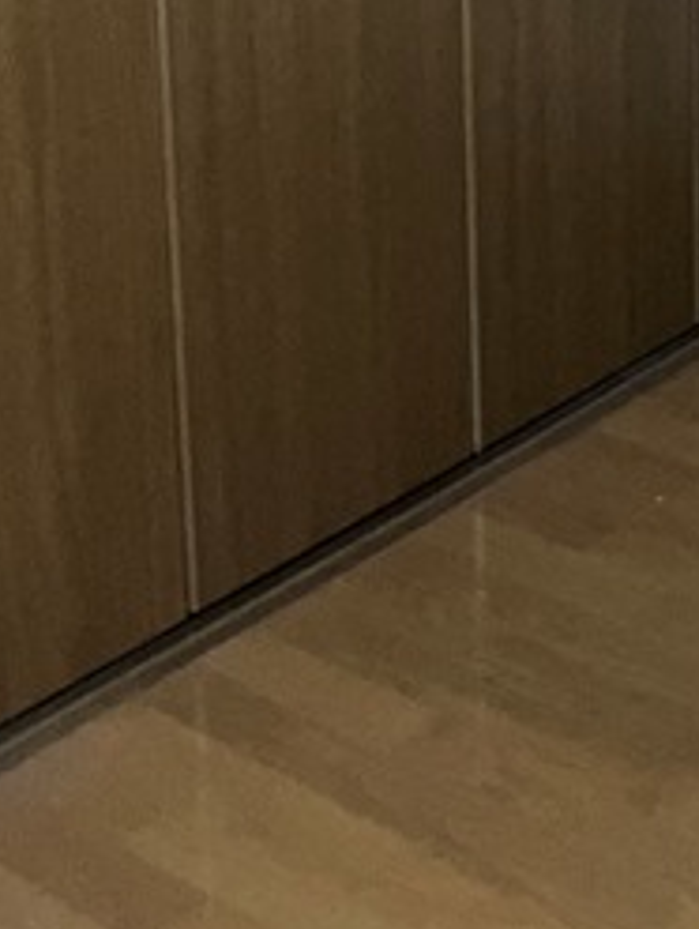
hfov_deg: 16.7
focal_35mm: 86
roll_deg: +0.7
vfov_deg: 20.8
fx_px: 2309
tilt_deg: -10.7
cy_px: -267
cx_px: 770
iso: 320
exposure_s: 1/4
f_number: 1.8
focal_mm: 3.99
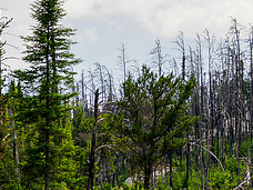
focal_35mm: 509
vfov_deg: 2.9
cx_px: 283
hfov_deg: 3.9
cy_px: 105
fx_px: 3720
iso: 250
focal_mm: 100
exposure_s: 1/200
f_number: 8
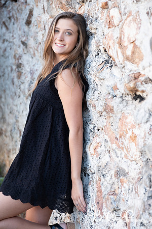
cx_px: 76
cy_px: 114
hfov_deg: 17.1
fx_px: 507
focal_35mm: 80
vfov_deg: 25.4
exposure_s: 1/250
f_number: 2.8
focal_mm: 53.3
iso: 400
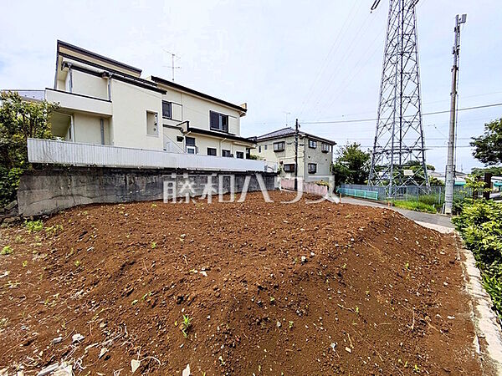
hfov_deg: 102.1
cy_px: 188
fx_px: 203
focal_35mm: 14
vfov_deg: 85.7
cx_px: 251
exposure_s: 1/2674
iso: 51
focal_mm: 1.83
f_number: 2.2
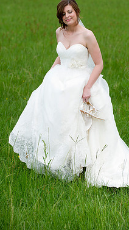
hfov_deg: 8.1
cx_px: 82
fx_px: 912
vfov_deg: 14.3
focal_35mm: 150
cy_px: 99
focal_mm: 120
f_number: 3.5
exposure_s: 1/1000
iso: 500
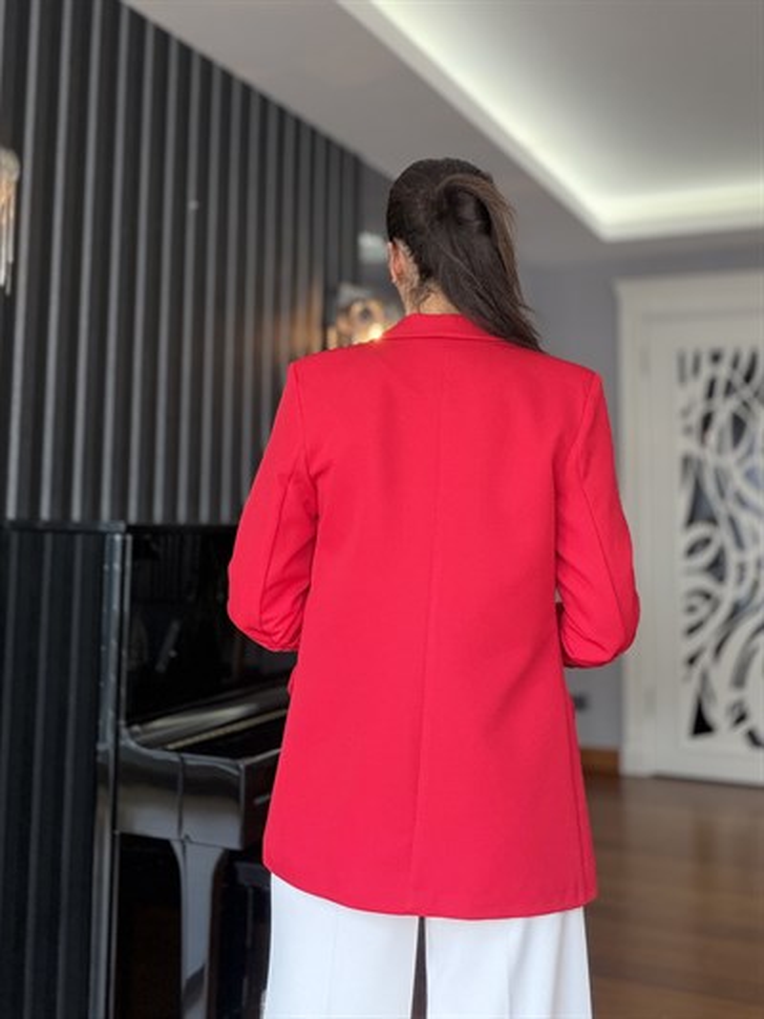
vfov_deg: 60.0
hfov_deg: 46.8
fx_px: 882
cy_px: 510
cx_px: 382
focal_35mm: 30
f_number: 1.9
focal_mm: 2.71
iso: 80
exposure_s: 1/50
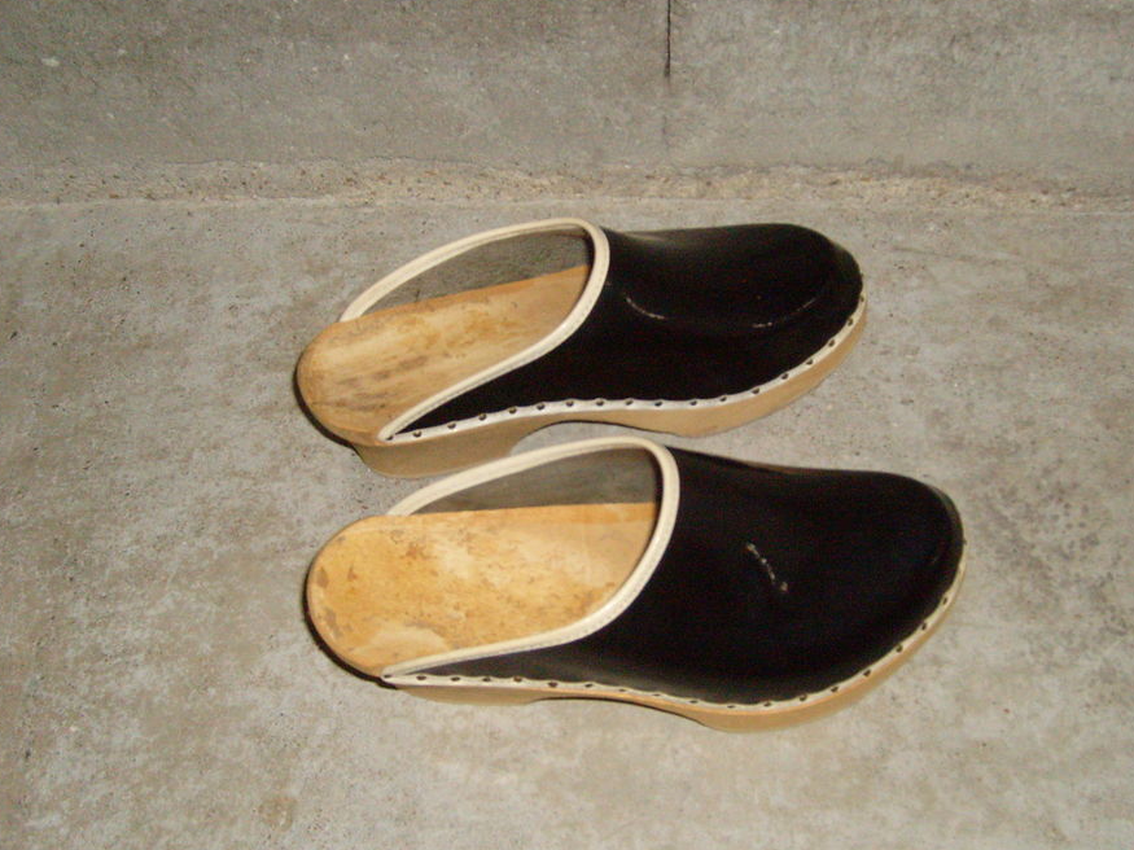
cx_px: 629
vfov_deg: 36.0
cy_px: 425
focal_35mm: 40
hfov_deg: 46.7
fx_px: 1310
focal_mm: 5.8
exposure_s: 1/45
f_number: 2.8
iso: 400
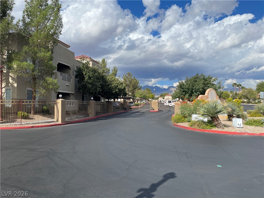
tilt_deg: +0.6
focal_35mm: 25
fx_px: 191
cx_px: 132
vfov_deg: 54.9
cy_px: 99
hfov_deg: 69.4
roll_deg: -0.7
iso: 32
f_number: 1.6
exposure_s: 1/5376
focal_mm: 5.1
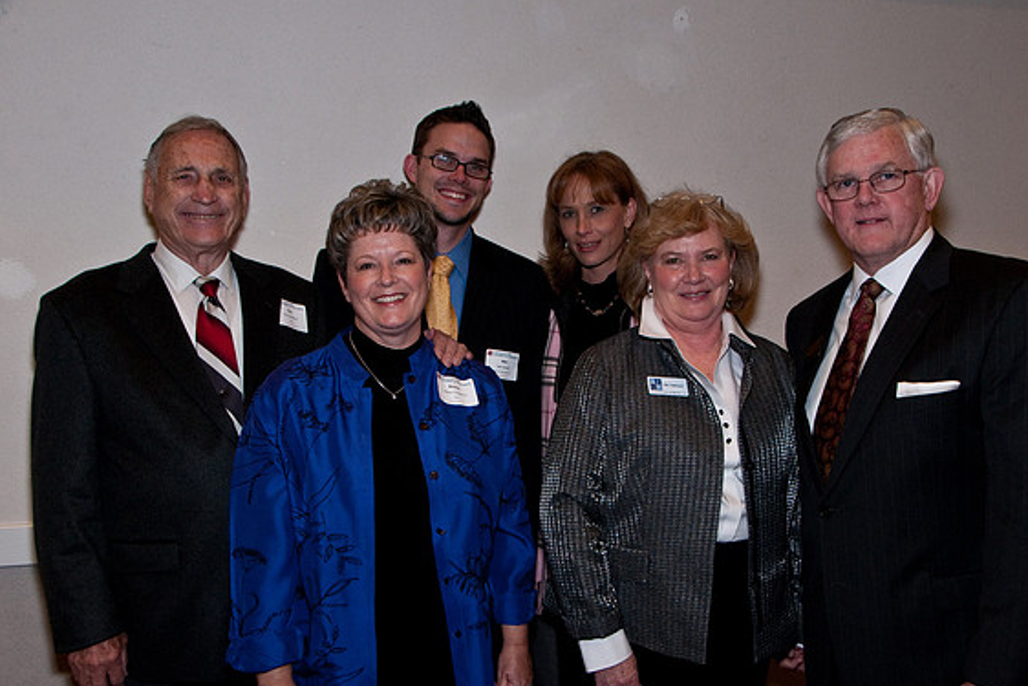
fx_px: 971
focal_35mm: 34
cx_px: 527
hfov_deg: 55.8
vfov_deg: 38.9
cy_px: 347
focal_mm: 22
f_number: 6.3
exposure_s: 1/60
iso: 640
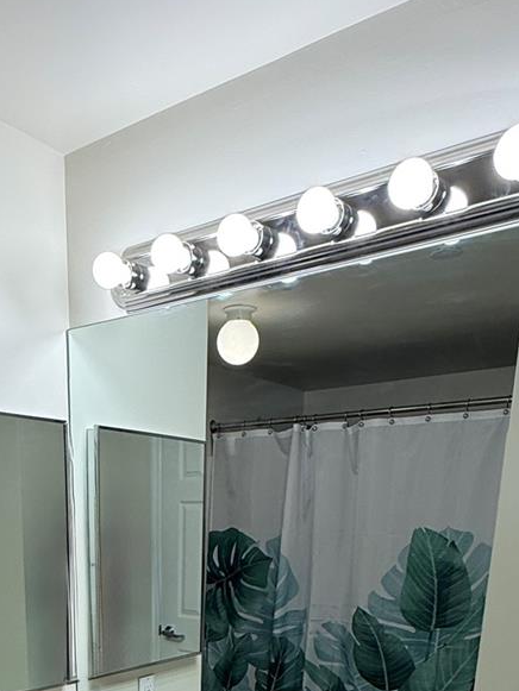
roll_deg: -1.1
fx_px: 739
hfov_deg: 38.0
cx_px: 149
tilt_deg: -14.7
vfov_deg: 41.7
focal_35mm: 37
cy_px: 728
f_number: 2.2
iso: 100
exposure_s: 1/120
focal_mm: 2.22
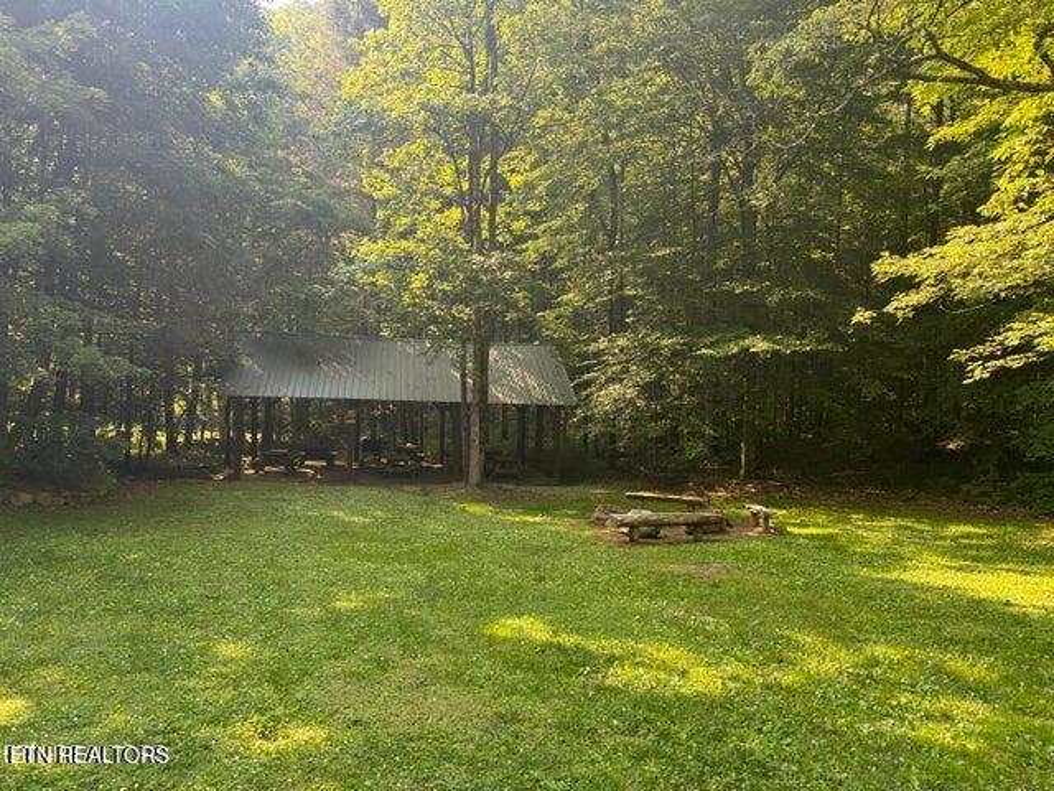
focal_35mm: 26
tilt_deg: -1.0
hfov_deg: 67.3
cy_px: 396
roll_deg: -2.2
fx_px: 792
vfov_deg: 53.1
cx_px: 527
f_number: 1.6
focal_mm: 5.96
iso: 40
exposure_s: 1/144
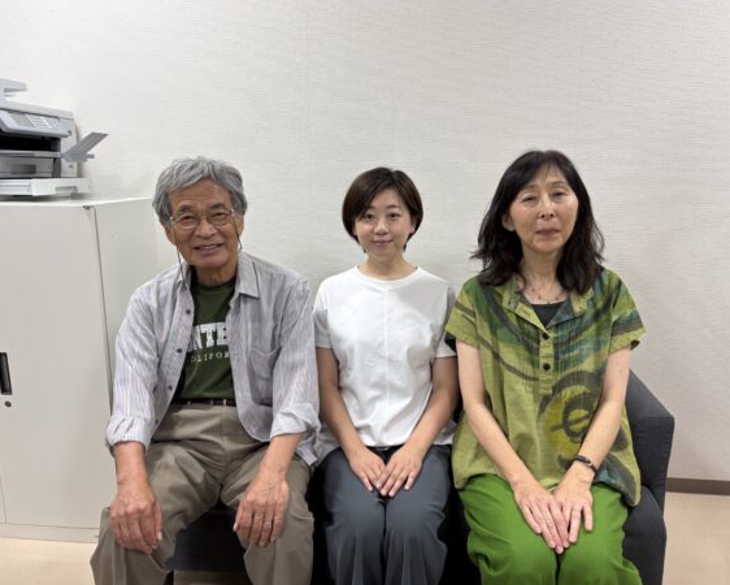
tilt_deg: -11.8
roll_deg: +0.3
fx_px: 605
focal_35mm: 28
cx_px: 366
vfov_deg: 51.6
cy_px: 296
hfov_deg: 62.2
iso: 64
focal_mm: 5.96
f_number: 1.6
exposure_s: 1/50
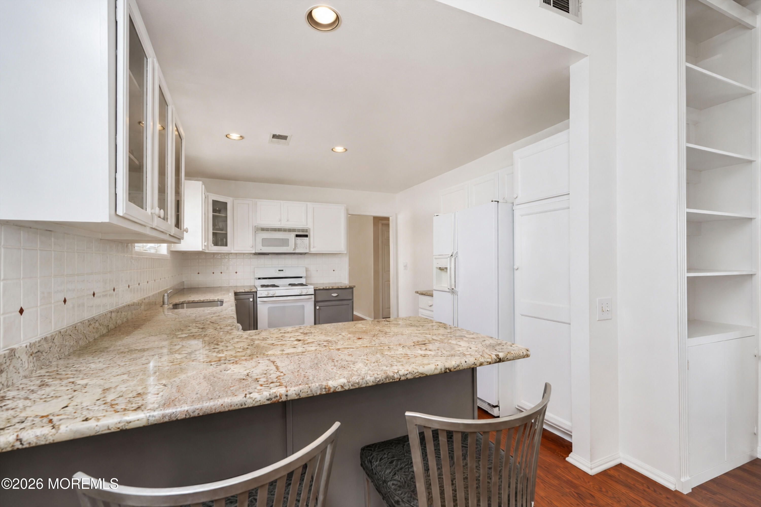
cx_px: 380
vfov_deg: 73.7
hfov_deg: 96.7
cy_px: 254
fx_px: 338
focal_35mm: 16
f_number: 4
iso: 64
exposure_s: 1/25
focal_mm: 16
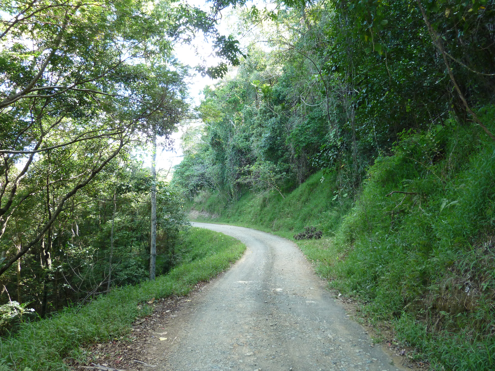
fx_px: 357
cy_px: 186
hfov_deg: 69.4
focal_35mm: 25
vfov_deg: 54.9
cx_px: 248
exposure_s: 1/30
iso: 160
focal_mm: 4.1
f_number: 3.3
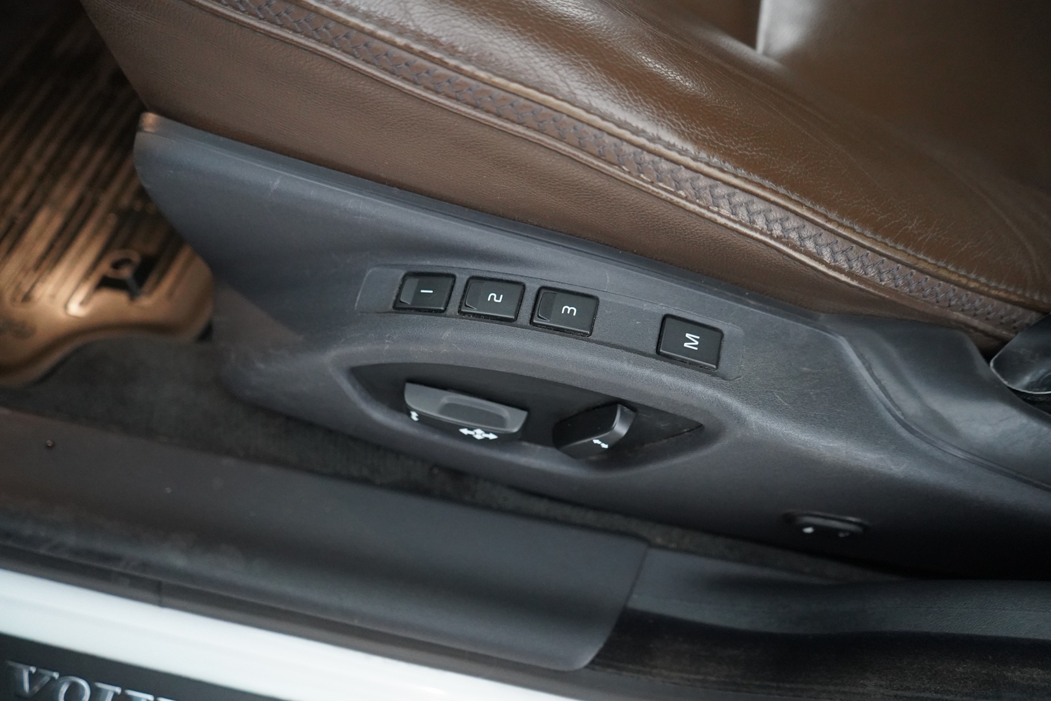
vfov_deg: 46.4
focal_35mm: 28
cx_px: 526
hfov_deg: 65.5
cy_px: 350
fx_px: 817
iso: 6400
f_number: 3.5
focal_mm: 28
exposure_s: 1/40
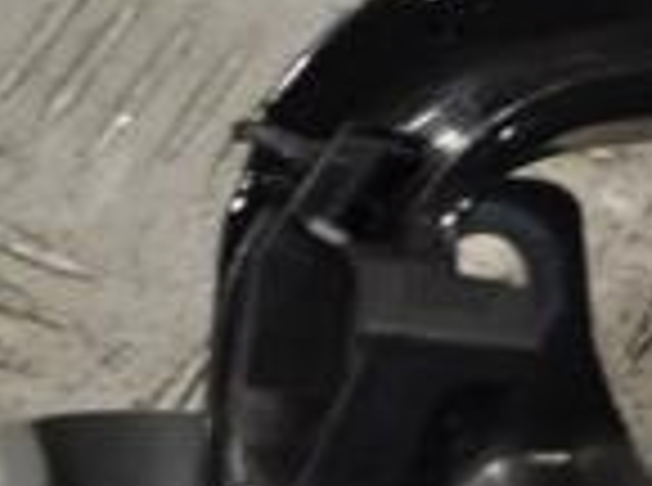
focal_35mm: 329
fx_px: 6181
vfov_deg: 4.5
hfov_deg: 6.0
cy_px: 266
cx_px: 949
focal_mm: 55
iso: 400
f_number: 5.6
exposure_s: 1/80
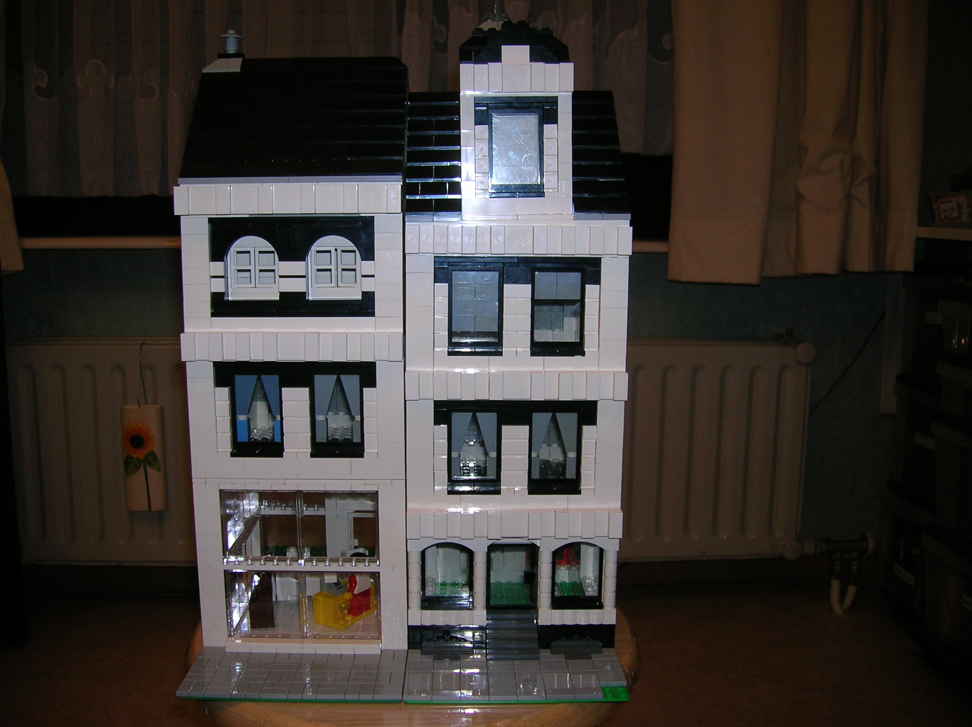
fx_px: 954
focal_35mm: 34
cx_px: 486
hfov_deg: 54.0
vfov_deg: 41.7
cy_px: 364
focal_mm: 5.7
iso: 50
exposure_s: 1/60.1
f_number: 2.9
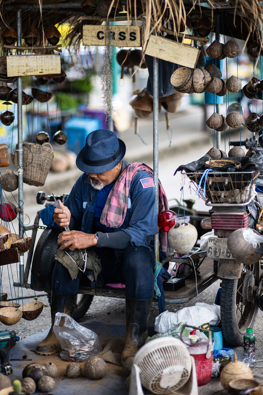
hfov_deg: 16.1
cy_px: 198
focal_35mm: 85
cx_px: 132
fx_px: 933
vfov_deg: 23.9
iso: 100
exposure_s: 1/400
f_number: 1.4
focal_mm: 85
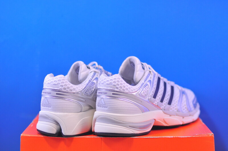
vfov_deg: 18.1
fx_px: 474
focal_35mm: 75
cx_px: 114
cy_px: 76
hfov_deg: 27.0
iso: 250
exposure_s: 1/320
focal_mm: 50
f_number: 2.2
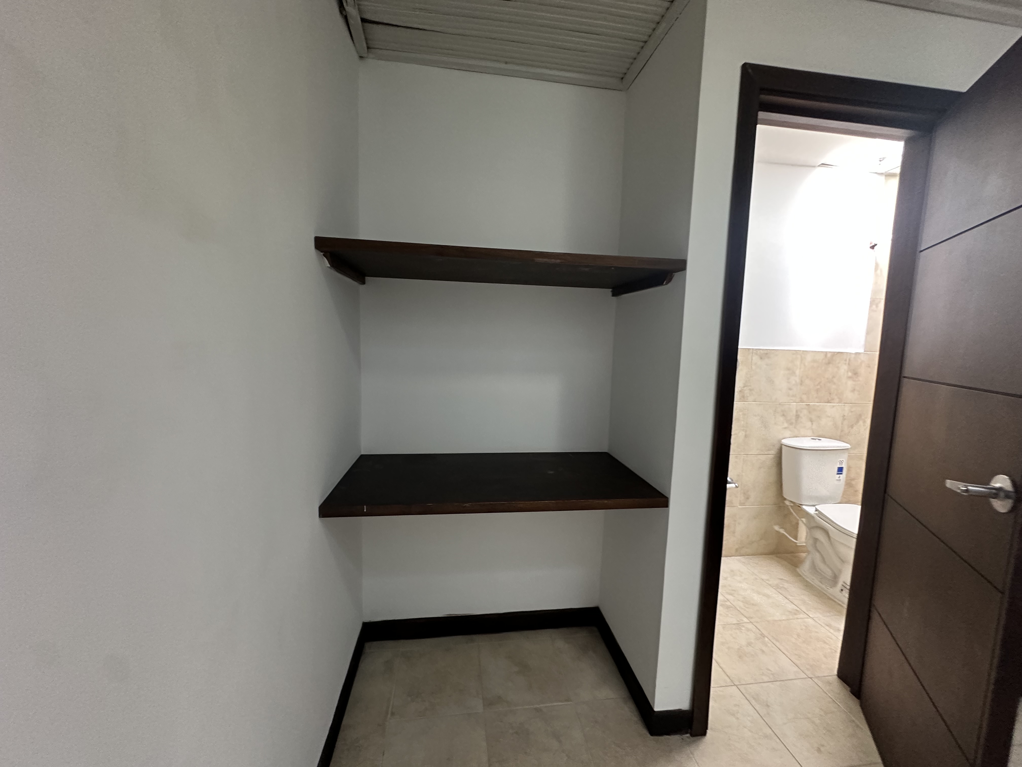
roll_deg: -1.6
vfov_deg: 85.7
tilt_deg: -0.1
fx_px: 413
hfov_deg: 102.1
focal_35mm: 14
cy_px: 384
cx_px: 511
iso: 320
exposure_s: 1/60
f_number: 2.2
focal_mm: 2.22
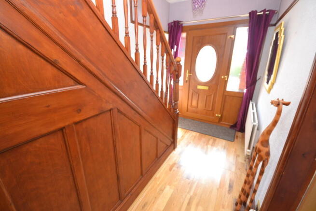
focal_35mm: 15
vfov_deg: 77.4
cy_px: 106
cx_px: 158
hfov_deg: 100.4
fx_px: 132
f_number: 4
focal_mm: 10
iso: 1400
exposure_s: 1/60
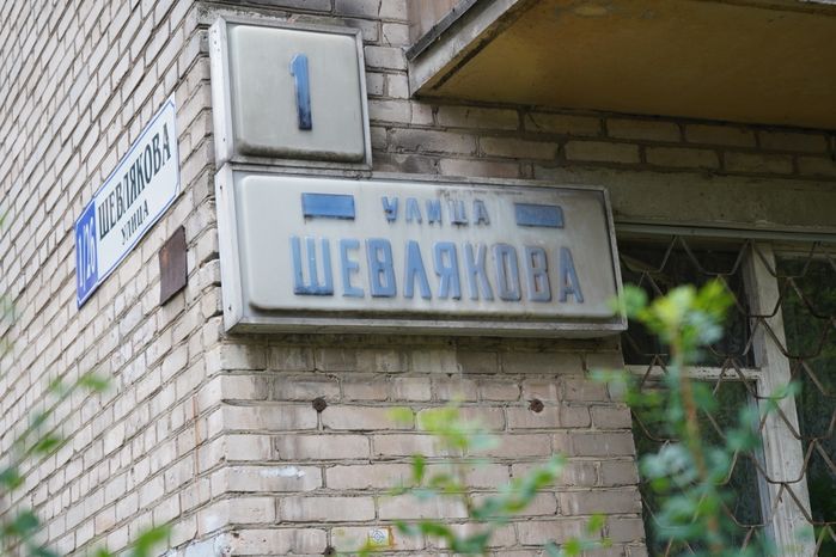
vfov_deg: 19.5
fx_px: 1625
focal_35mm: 70
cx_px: 418
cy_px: 278
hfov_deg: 28.8
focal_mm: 70
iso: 1250
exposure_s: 1/160
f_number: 5.6
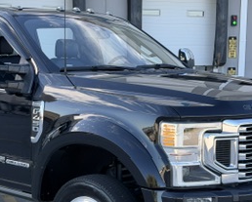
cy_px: 159
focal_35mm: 87
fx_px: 650
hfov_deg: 22.0
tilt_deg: -9.4
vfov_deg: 17.6
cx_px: 123
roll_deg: +0.8
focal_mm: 6.76
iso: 80
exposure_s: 1/606
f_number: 1.78
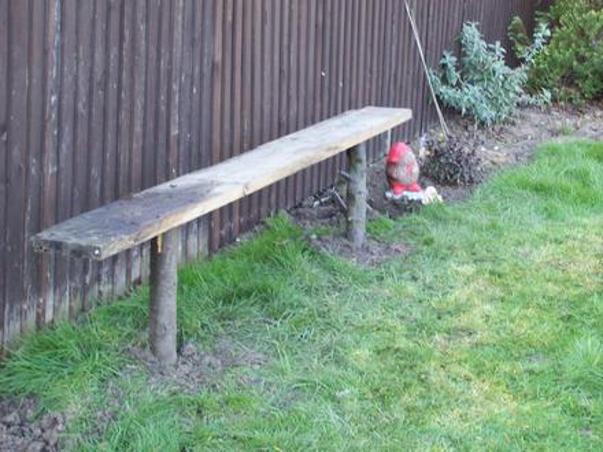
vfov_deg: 21.0
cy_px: 226
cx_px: 302
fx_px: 1219
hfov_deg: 27.8
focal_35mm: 70
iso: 160
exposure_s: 1/53.5
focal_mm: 11.6
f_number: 3.8
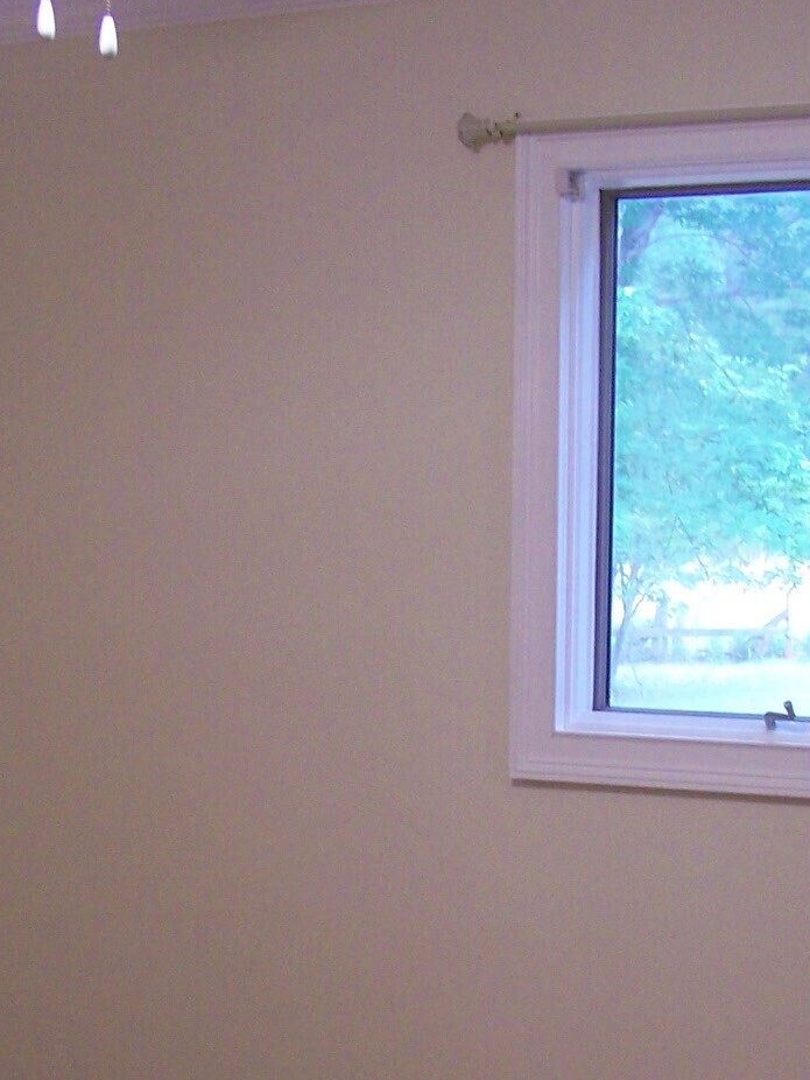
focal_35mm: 84
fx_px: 2620
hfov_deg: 17.5
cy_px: 883
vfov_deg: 22.9
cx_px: 531
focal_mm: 6.3
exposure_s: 1/25
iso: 160
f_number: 2.8
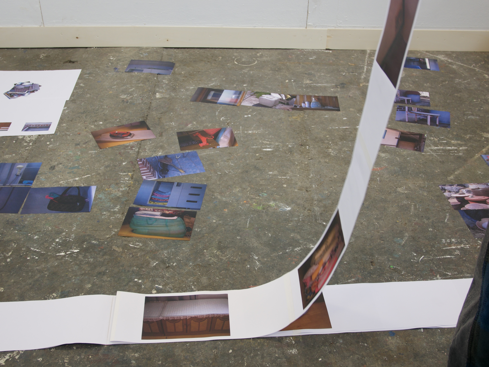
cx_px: 244
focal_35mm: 38
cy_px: 184
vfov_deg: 37.7
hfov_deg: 49.0
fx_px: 537
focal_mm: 19
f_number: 4.3
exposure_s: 1/15
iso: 200
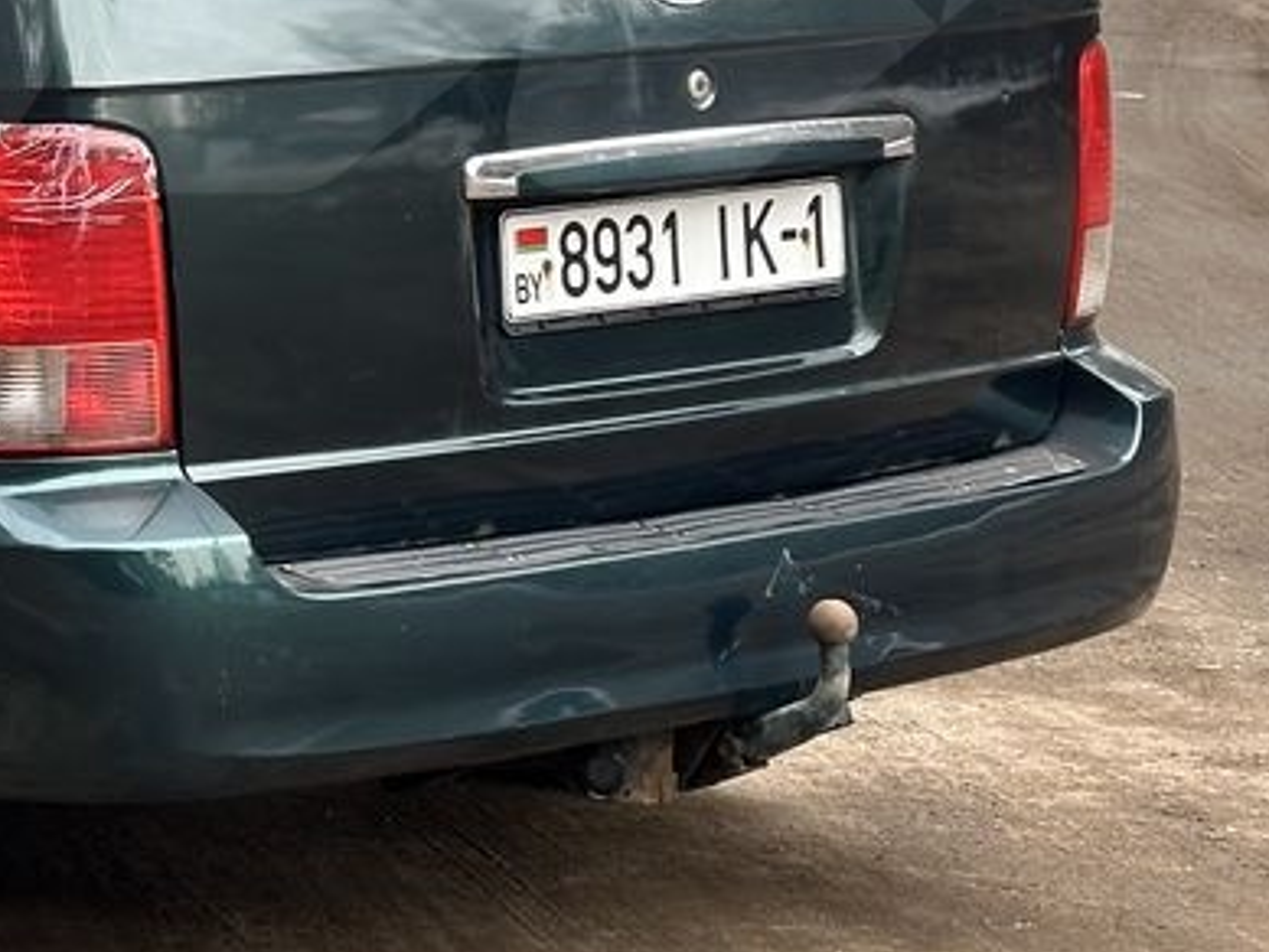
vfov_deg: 9.9
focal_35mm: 148
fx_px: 5427
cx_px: -147
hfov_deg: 13.1
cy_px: -160
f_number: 1.78
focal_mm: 6.86
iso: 64
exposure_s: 1/190
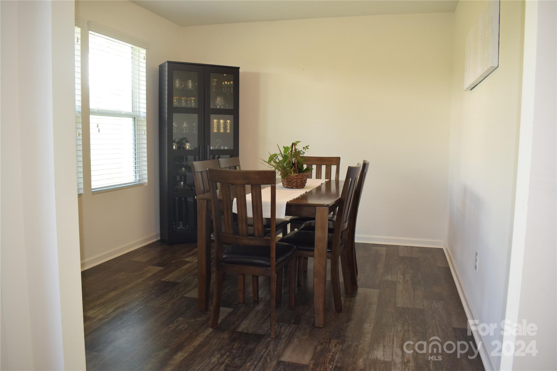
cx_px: 278
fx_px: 418
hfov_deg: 67.4
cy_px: 186
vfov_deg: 47.9
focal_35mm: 27
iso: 800
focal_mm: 18
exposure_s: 1/100
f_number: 5
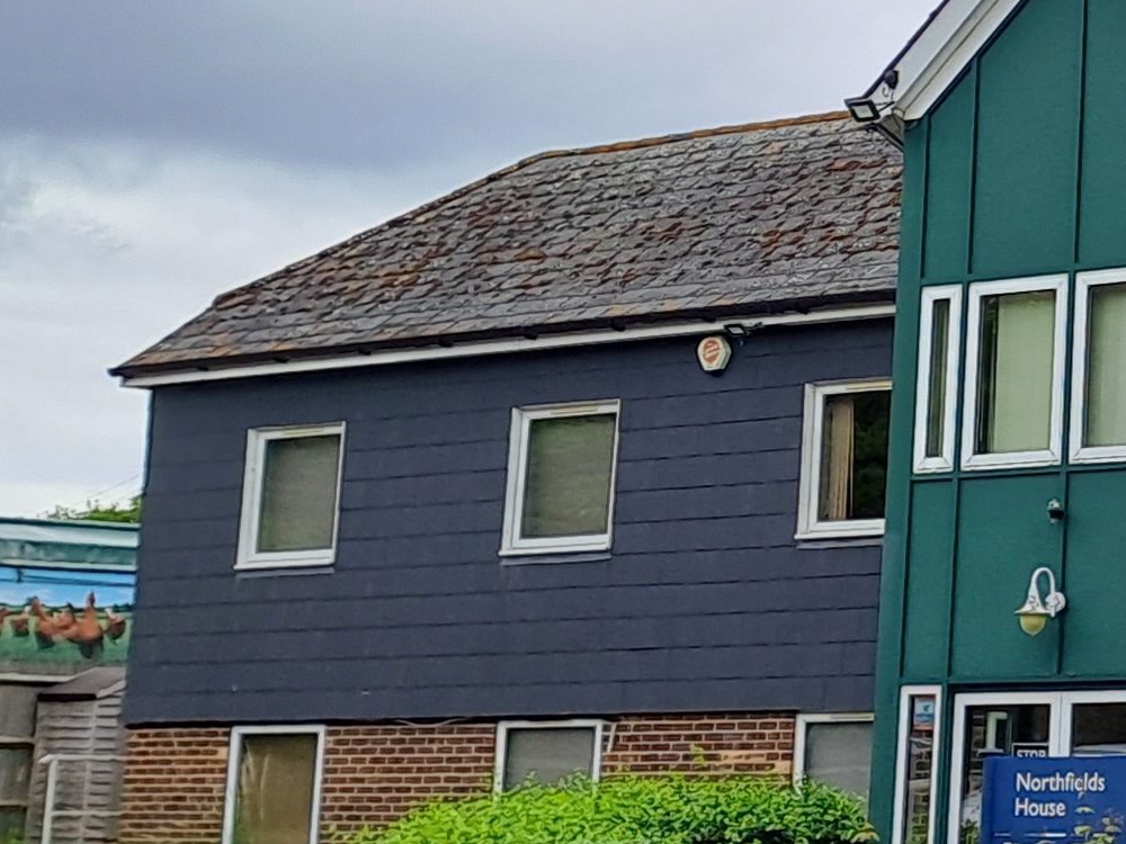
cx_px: 1614
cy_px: 296
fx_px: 3253
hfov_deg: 17.9
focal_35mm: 100
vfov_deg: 14.8
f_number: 1.8
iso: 32
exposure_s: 1/1145
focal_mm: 4.65
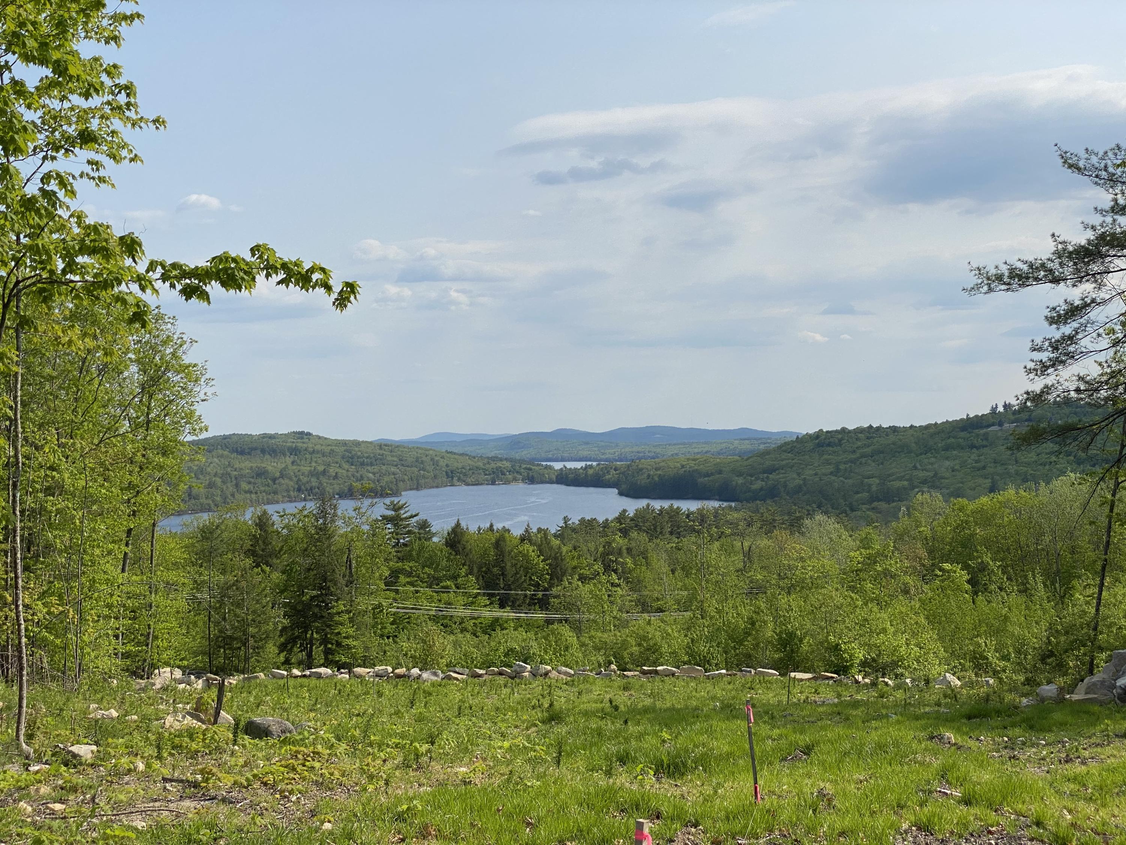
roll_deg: +1.1
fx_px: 1691
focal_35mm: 52
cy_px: 422
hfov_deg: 36.8
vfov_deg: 28.0
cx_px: 563
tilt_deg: +0.7
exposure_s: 1/3984
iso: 25
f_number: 2
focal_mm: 6
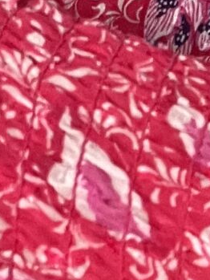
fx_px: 1423
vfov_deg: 11.2
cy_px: 248
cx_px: 430
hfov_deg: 8.0
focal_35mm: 176
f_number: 2.2
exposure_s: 1/60
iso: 320
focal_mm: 2.71
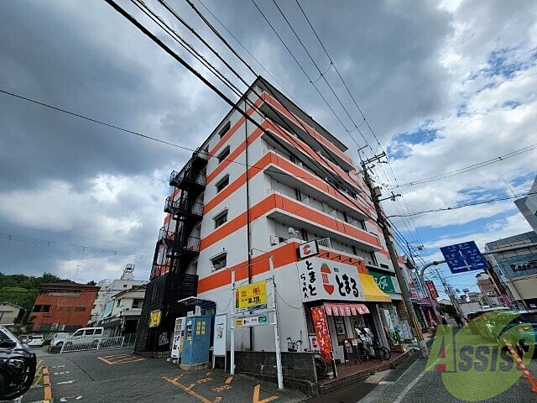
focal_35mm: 13
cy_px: 202
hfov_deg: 106.2
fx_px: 202
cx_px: 268
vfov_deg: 89.9
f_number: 2.2
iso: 50
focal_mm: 2.2
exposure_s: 1/2021
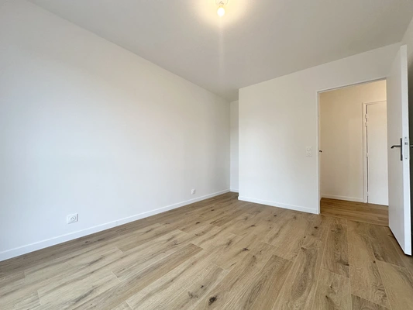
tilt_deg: +1.5
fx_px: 167
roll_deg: -0.2
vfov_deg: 85.7
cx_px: 206
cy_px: 155
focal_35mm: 14
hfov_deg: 102.1
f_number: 2.2
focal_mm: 2.22
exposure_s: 1/100
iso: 125
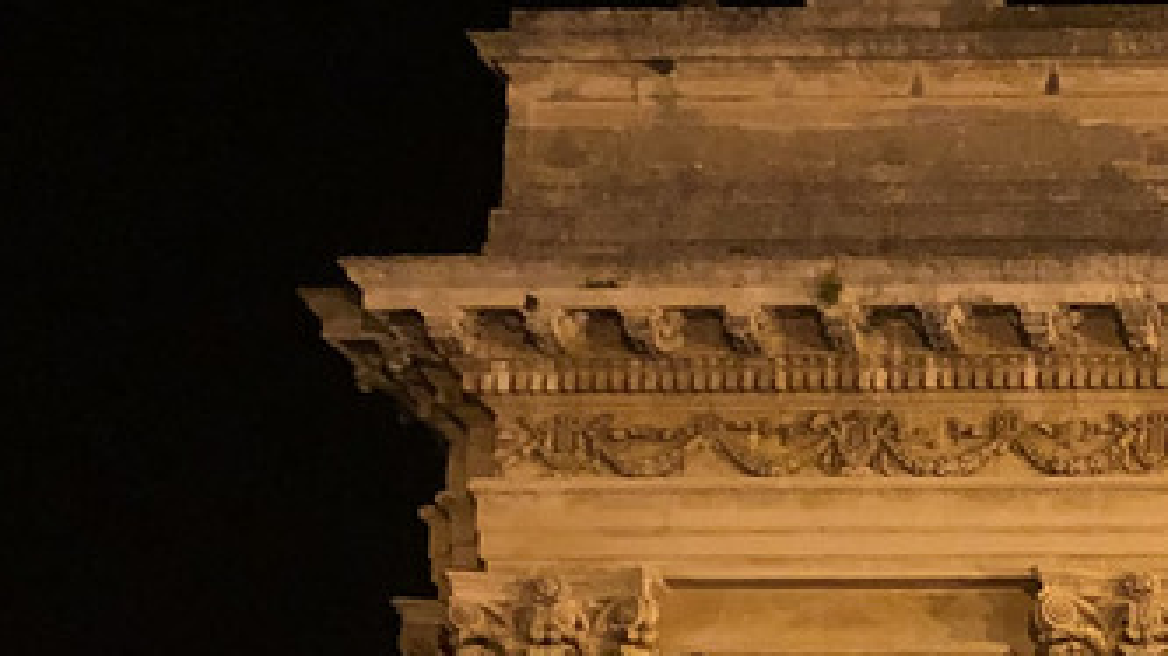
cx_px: 1894
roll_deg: +0.8
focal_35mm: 110
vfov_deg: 10.4
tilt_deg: +8.8
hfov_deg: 17.0
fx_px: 3405
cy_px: 1123
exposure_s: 1/7
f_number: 1.8
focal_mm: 4
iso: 80
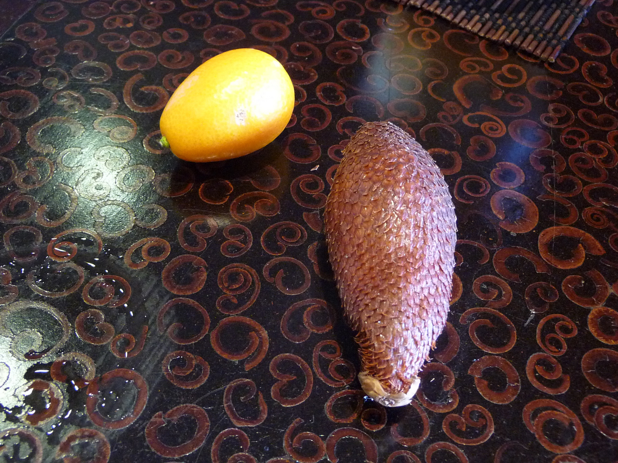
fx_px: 768
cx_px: 309
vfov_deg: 33.6
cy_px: 232
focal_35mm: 43
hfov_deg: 43.9
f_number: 3.5
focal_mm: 5.3
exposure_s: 1/8
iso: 400
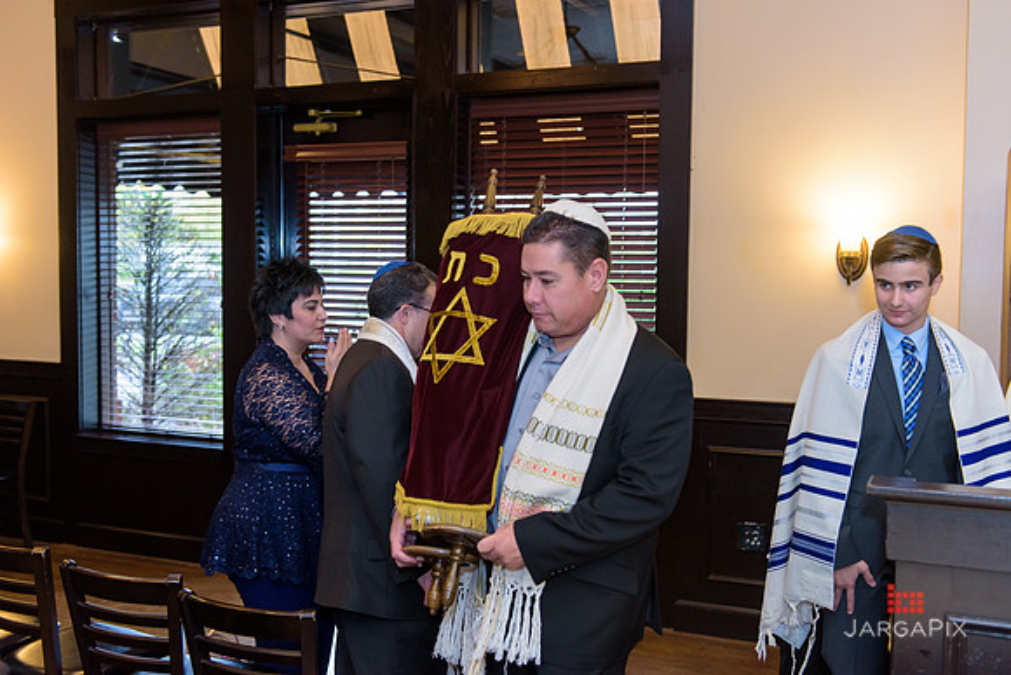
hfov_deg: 50.7
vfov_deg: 35.1
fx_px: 1067
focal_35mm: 38
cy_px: 338
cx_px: 506
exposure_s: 1/125
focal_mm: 38
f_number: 3.2
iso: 1250
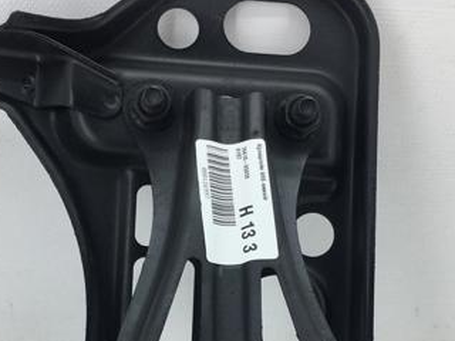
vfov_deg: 24.7
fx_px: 762
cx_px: 206
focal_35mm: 58
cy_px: 283
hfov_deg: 33.2
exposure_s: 1/137
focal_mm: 4.15
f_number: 2.2
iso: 25
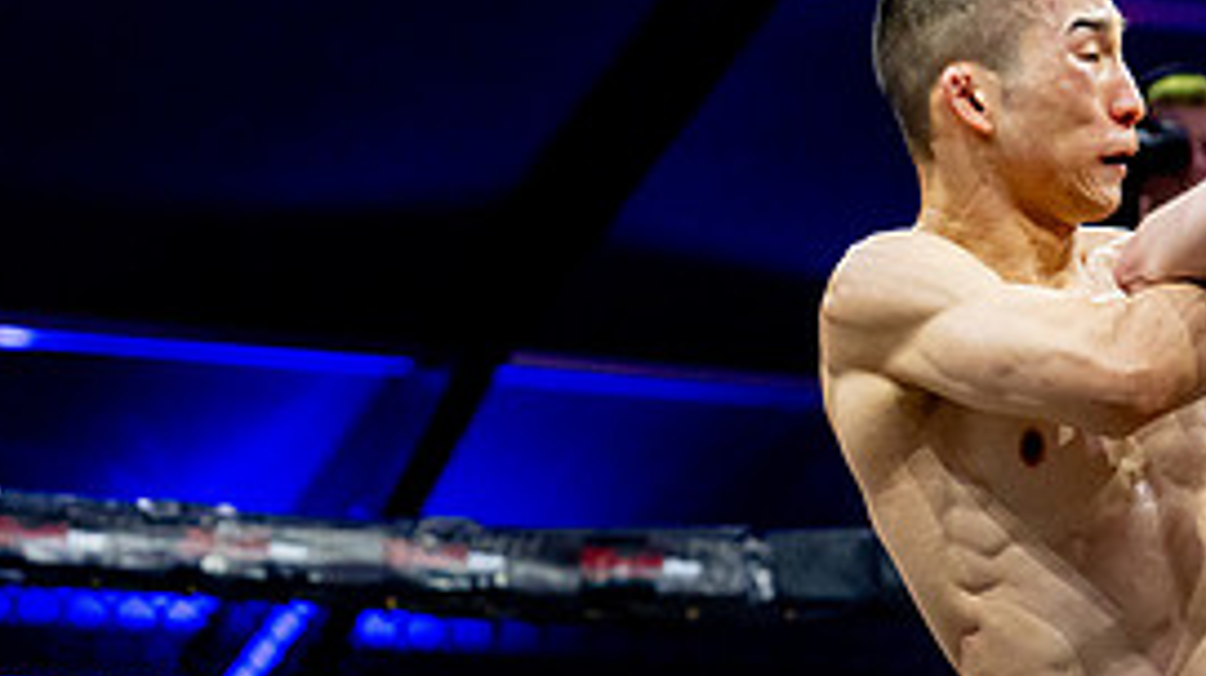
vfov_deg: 6.3
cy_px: 664
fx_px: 6104
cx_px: 1273
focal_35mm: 191
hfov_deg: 11.2
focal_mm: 66
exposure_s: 1/1250
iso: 3200
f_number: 2.8
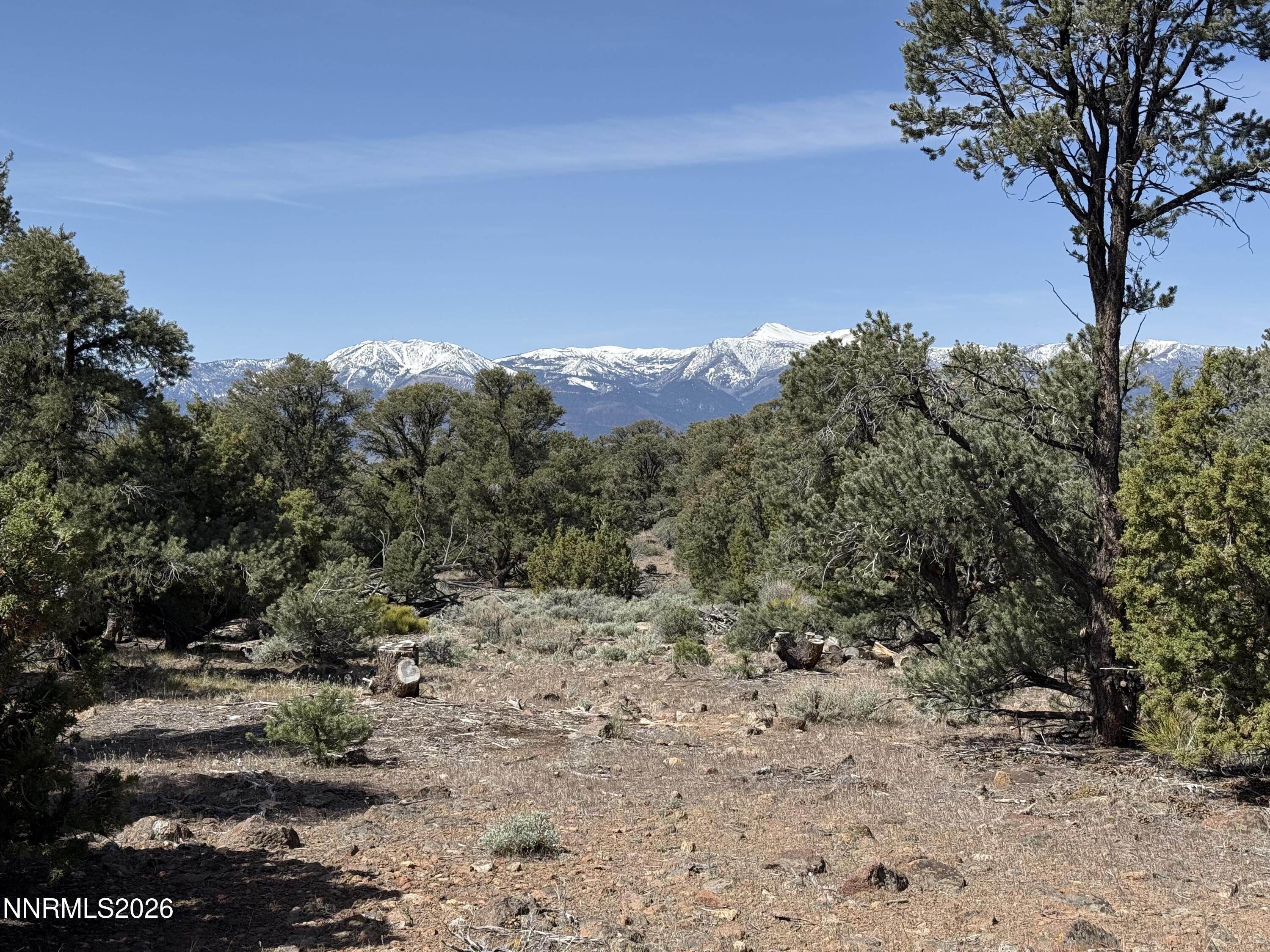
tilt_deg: -2.4
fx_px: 1761
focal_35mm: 48
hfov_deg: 39.7
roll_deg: -0.3
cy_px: 476
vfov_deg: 30.3
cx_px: 635
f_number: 1.78
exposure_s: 1/5587
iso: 64
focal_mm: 6.76
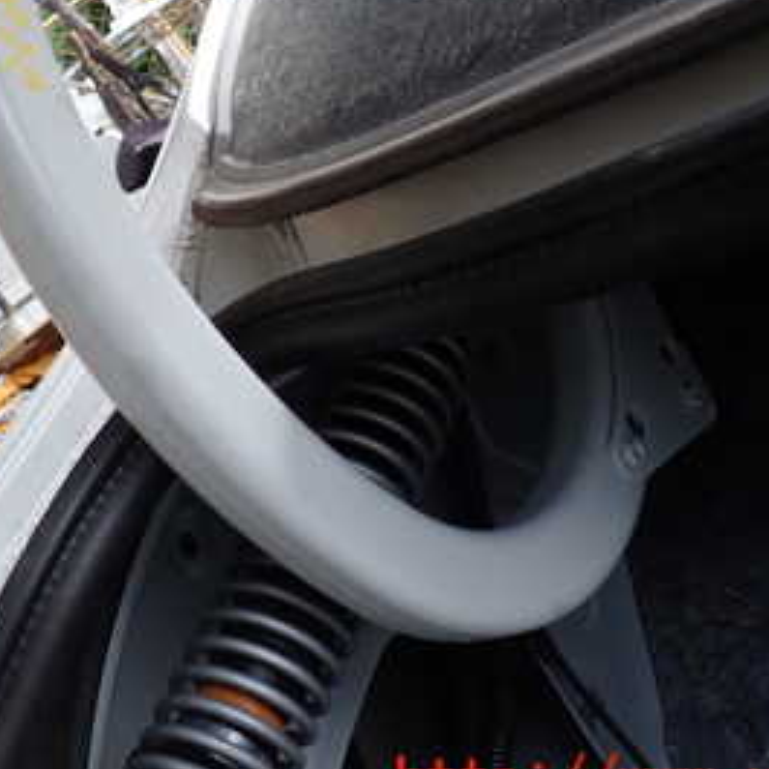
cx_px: 180
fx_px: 1508
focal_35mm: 60
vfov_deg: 28.1
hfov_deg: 28.1
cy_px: 168
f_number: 3.2
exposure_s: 1/200
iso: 100
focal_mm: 5.4
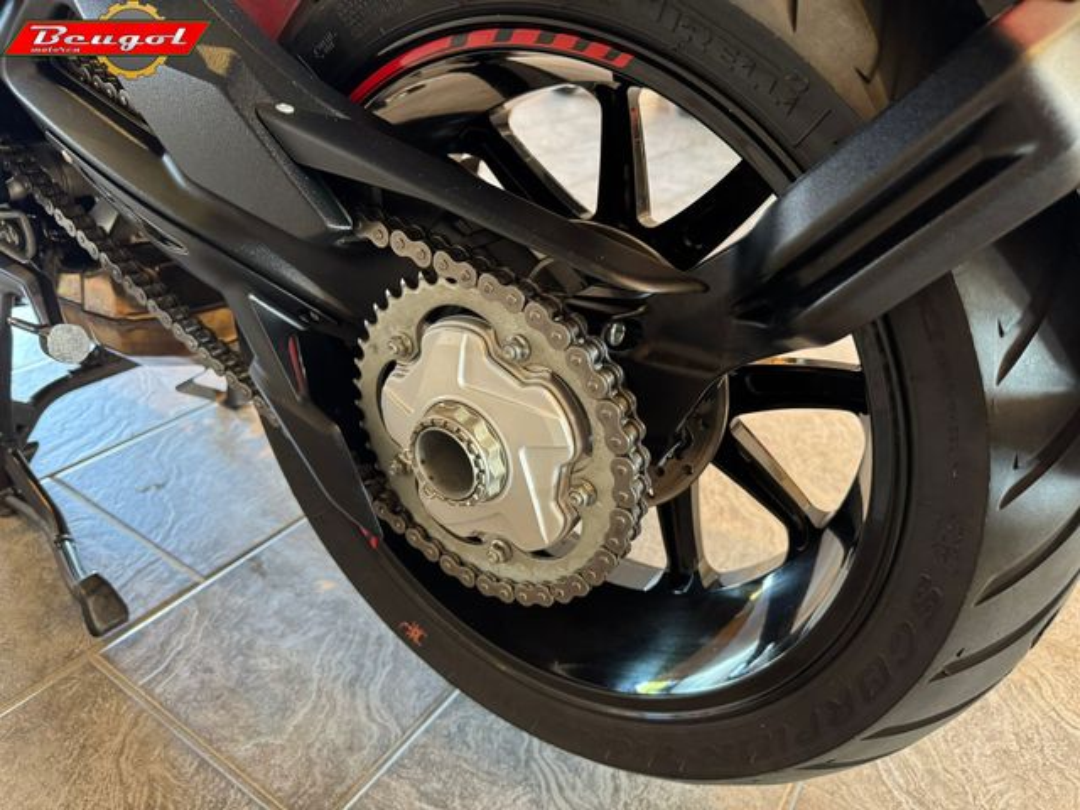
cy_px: 405
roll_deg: -4.4
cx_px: 540
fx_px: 749
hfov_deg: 71.6
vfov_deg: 56.8
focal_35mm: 24
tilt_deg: -29.4
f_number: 1.78
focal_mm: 6.76
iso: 640
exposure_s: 1/50
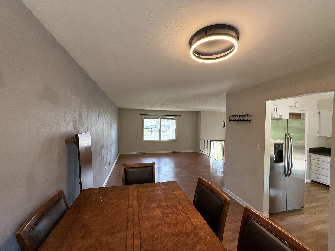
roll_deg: -1.6
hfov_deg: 102.1
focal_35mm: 14
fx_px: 135
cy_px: 126
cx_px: 168
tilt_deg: +0.6
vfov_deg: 85.7
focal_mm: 2.22
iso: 200
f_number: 2.2
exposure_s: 1/120
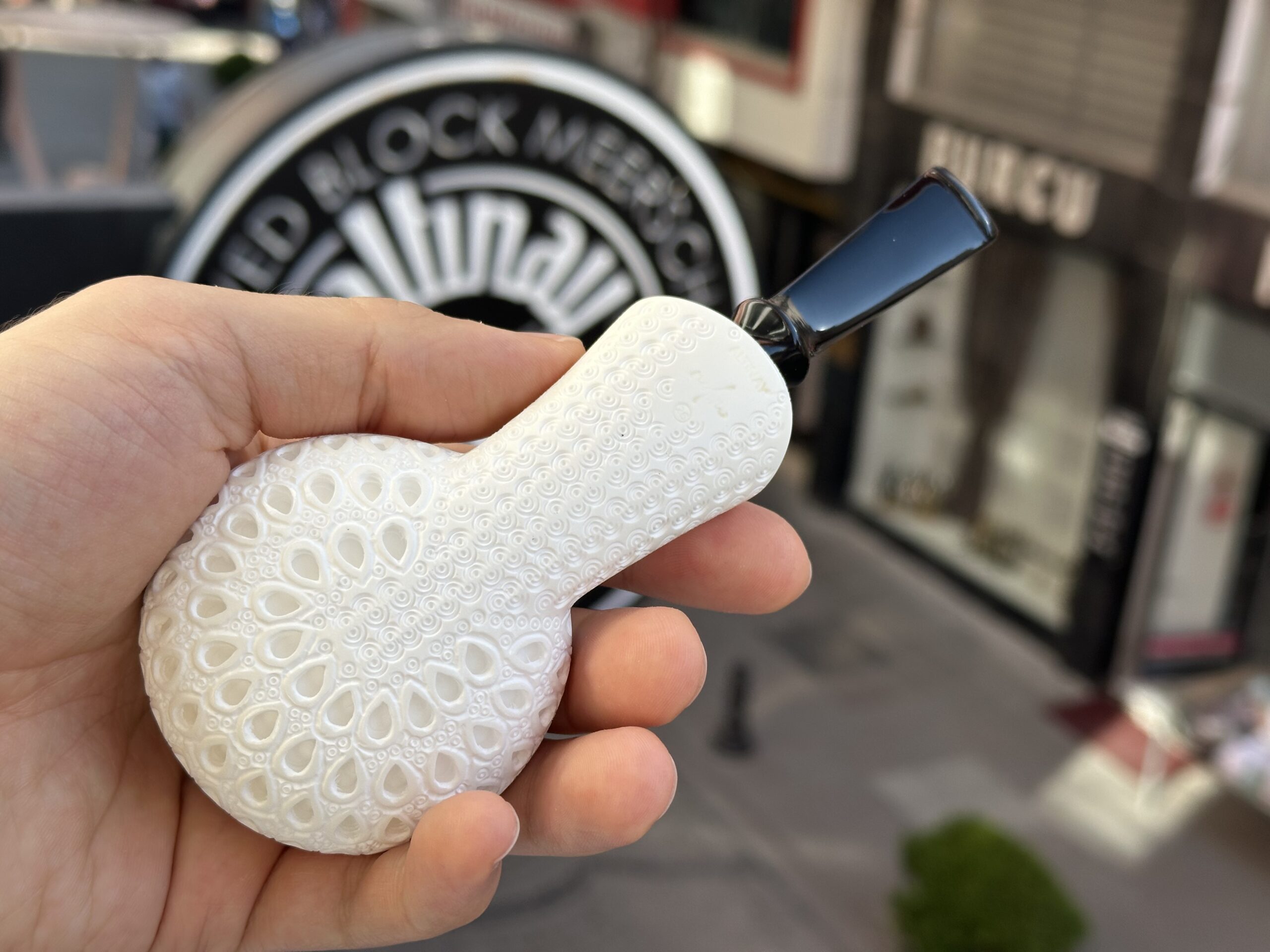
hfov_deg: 39.7
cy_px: 476
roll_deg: -5.6
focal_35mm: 48
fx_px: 1761
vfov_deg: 30.3
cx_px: 635
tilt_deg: -20.9
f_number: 1.78
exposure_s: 1/1120
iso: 64
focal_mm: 6.86
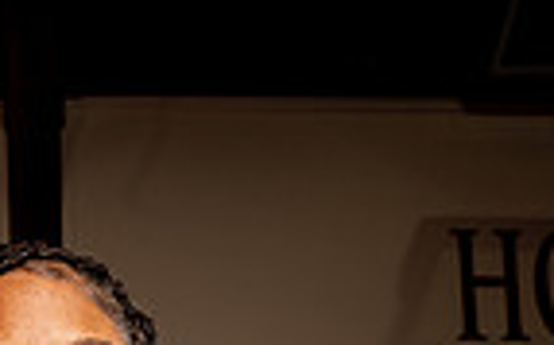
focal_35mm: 77
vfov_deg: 12.6
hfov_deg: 26.0
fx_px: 1161
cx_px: 58
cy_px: 857
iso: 100
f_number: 7.1
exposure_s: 1/250
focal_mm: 24
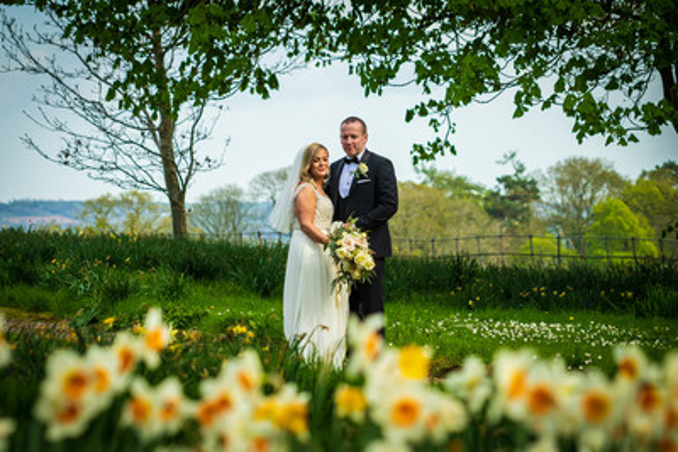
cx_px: 456
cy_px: 278
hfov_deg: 9.5
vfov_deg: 6.3
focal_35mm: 217
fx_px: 4085
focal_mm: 95
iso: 160
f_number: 4.5
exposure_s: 1/500
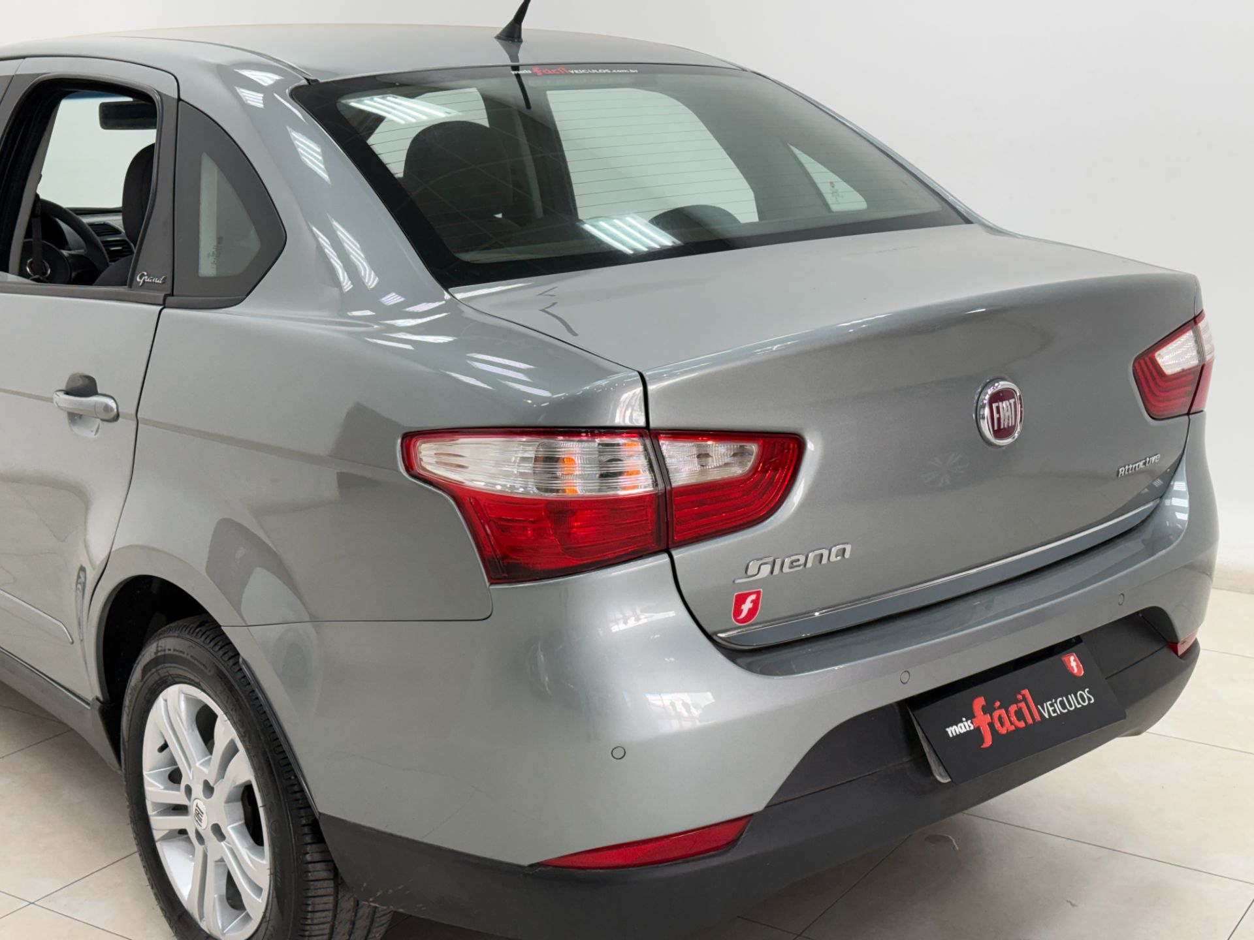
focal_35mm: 48
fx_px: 1739
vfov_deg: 30.3
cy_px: 470
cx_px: 627
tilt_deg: -13.0
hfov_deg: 39.7
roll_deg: +0.7
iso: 100
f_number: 1.78
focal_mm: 6.76
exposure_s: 1/60
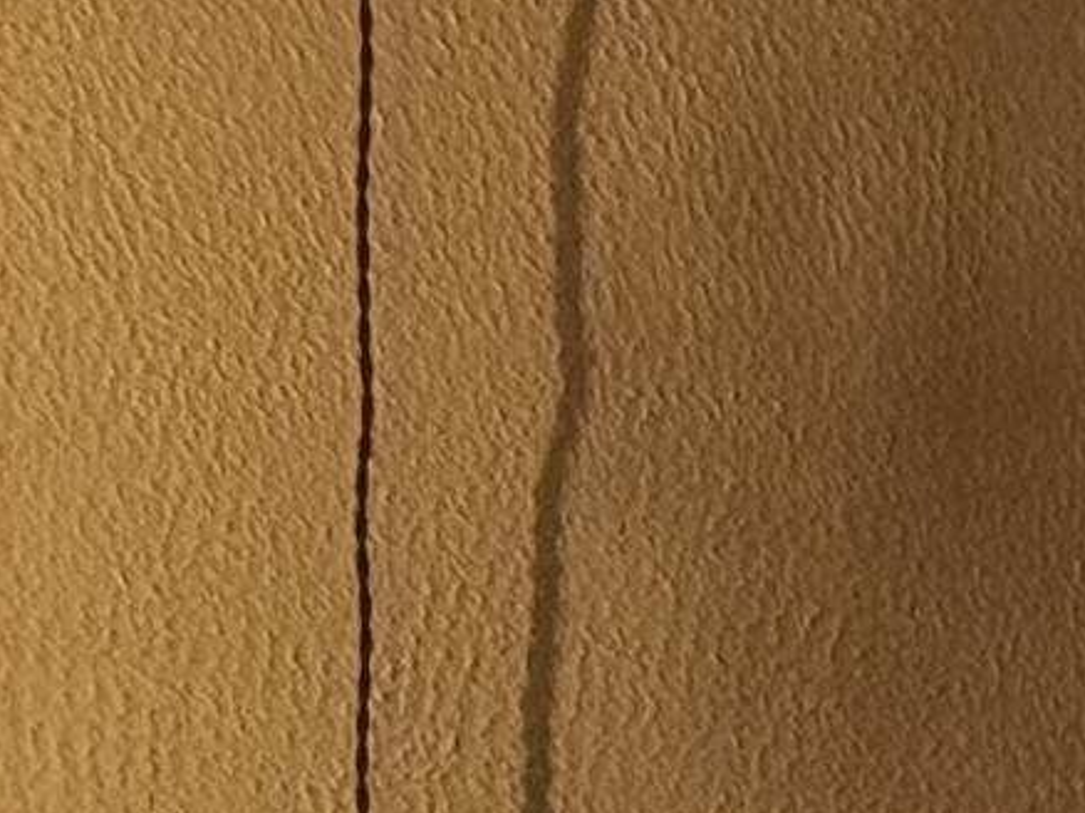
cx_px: 2623
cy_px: 2047
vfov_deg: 4.4
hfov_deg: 5.8
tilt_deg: -0.4
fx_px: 10306
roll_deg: -0.5
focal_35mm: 329
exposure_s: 1/30
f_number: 1.78
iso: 400
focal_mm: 6.76
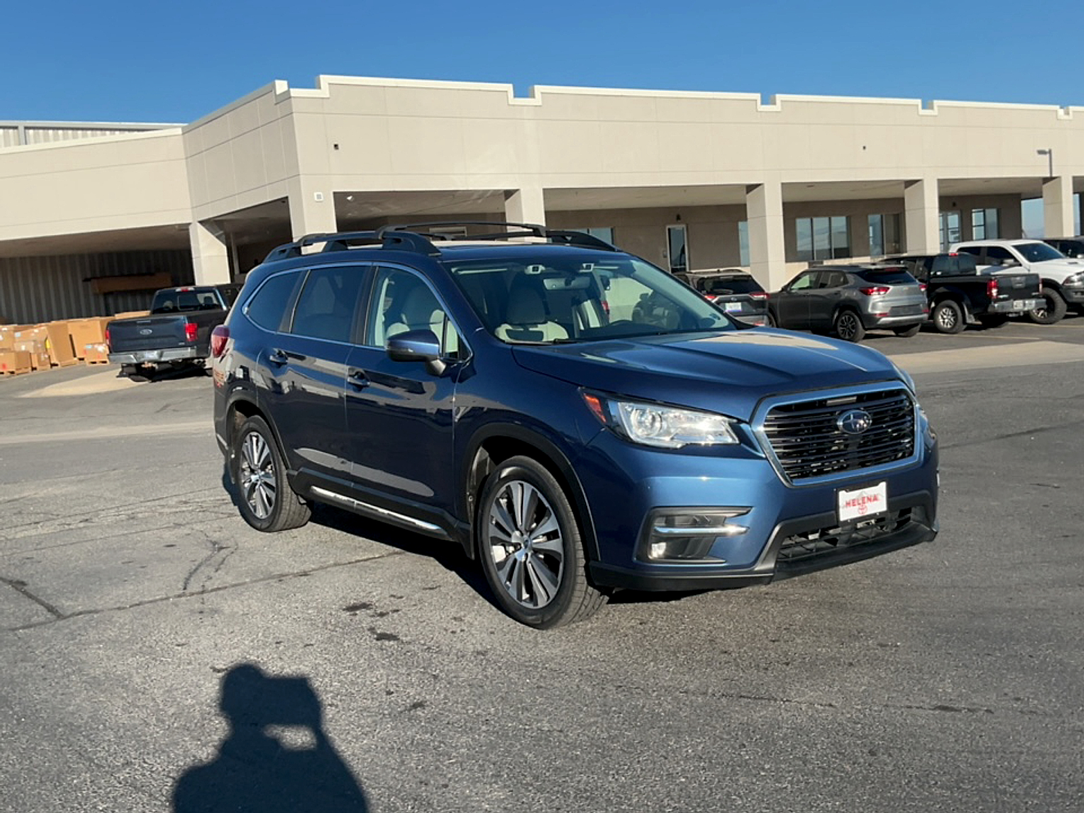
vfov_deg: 46.8
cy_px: 406
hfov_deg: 60.0
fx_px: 939
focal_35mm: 30
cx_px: 542
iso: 25
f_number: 1.8
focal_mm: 3
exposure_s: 1/1490
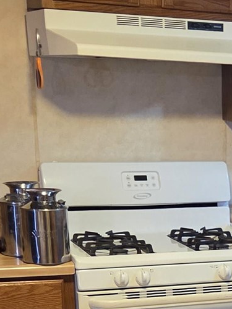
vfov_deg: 17.6
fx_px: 947
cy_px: 374
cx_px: 393
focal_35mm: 106
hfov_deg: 12.9
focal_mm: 5.4
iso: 800
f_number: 1.8
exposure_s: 1/120
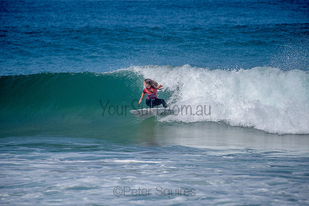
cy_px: 103
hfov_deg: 4.1
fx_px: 4292
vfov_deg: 2.8
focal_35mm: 500
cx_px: 154
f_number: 5.6
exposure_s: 1/2000
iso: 125
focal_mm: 500
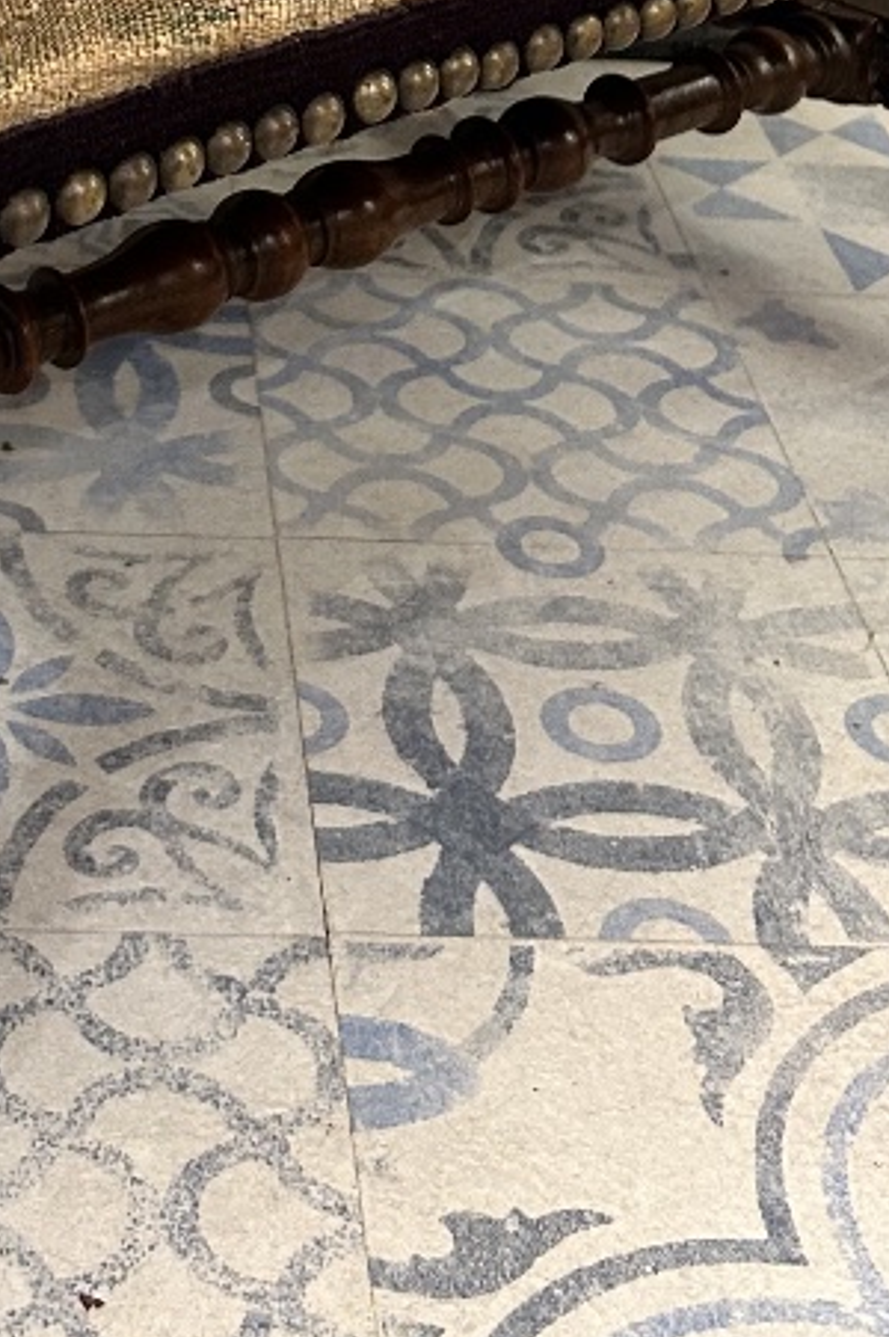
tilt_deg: -17.1
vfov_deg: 25.2
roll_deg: -3.5
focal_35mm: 72
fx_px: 2671
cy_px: -273
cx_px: 119
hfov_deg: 18.6
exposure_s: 1/50
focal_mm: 5.7
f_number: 1.5
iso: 200
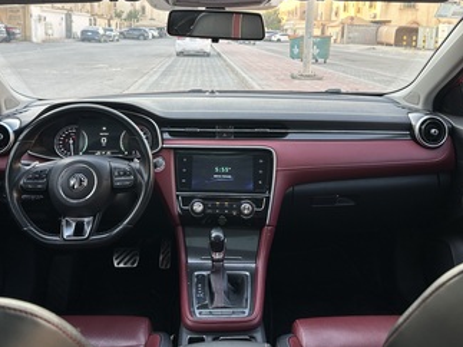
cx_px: 211
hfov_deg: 53.9
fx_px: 455
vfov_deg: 41.1
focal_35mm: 34
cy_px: 107
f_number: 1.78
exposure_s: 1/121
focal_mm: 6.86
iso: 64
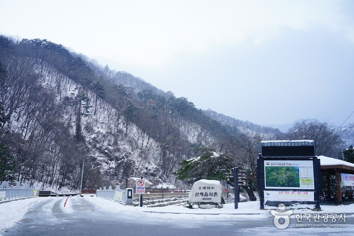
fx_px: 344
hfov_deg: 54.4
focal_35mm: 35
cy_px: 118
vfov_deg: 37.9
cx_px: 177
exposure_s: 1/200
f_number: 4.5
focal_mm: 35
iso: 1000
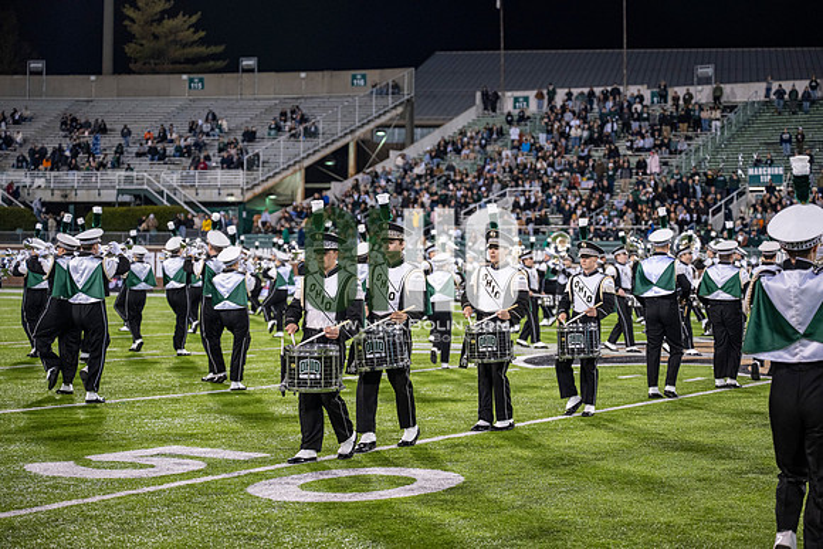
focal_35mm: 70
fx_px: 1601
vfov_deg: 19.5
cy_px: 274
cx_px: 412
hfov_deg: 28.8
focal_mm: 70
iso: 1250
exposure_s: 1/500
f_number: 3.2
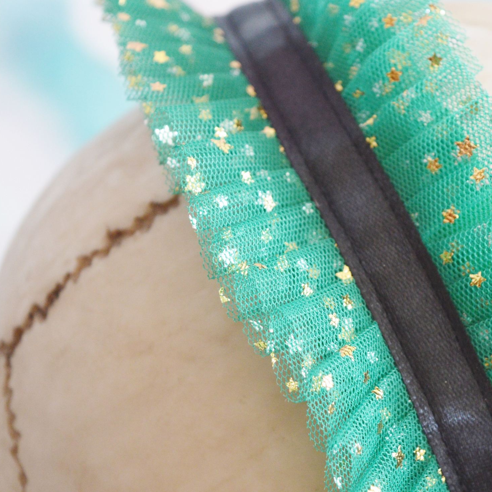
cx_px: 356
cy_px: 246
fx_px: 1699
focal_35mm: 106
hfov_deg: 16.4
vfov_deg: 16.5
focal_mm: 55
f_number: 5.6
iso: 1100
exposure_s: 1/100
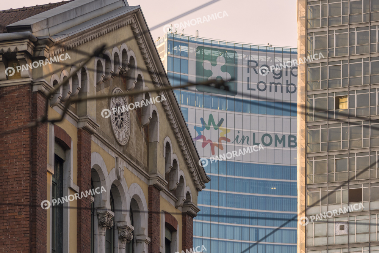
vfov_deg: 6.9
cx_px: 190
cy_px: 126
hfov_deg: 10.3
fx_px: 2105
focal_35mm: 200
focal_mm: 200
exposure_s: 1/400
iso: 400
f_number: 8
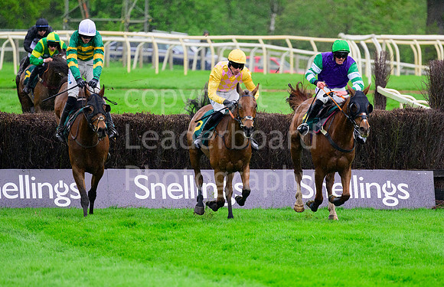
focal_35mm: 532
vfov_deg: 2.5
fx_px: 6499
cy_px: 195
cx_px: 236
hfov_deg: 3.9
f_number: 5.6
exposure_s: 1/1600
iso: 1600
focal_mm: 400
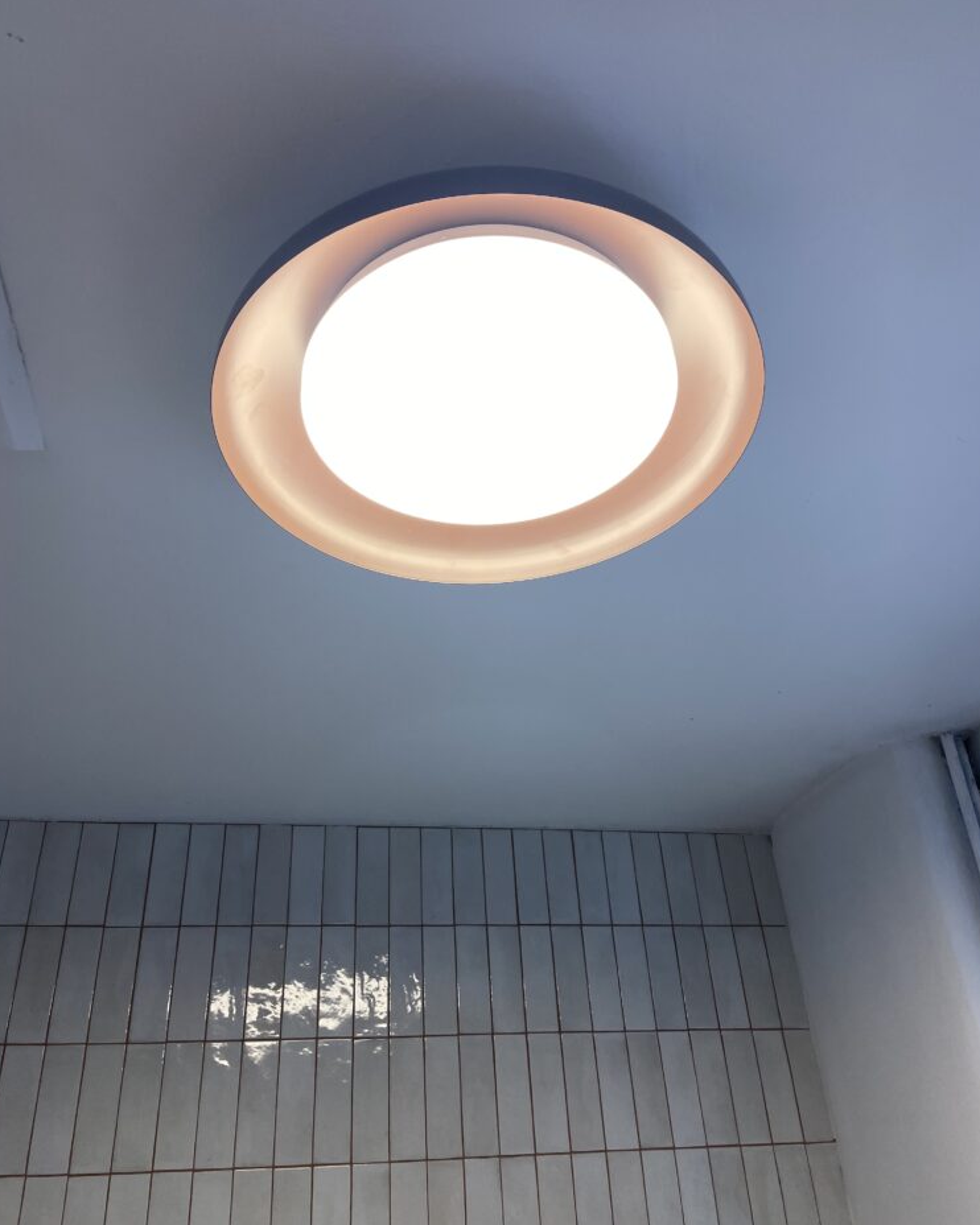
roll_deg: +3.3
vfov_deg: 62.2
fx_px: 1015
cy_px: 624
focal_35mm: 28
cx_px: 493
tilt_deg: +34.0
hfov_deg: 51.5
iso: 40
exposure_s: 1/100
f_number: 1.8
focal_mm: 4.25
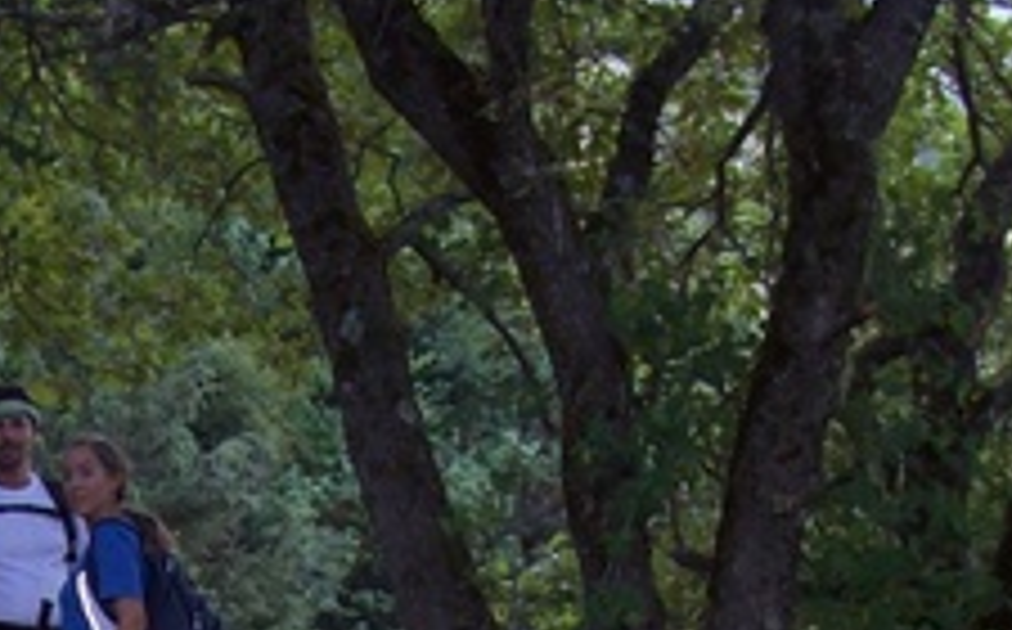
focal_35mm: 136
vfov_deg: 9.3
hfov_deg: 15.2
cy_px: 1022
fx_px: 3746
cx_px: 70
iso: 80
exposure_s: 1/64
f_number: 2.7
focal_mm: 6
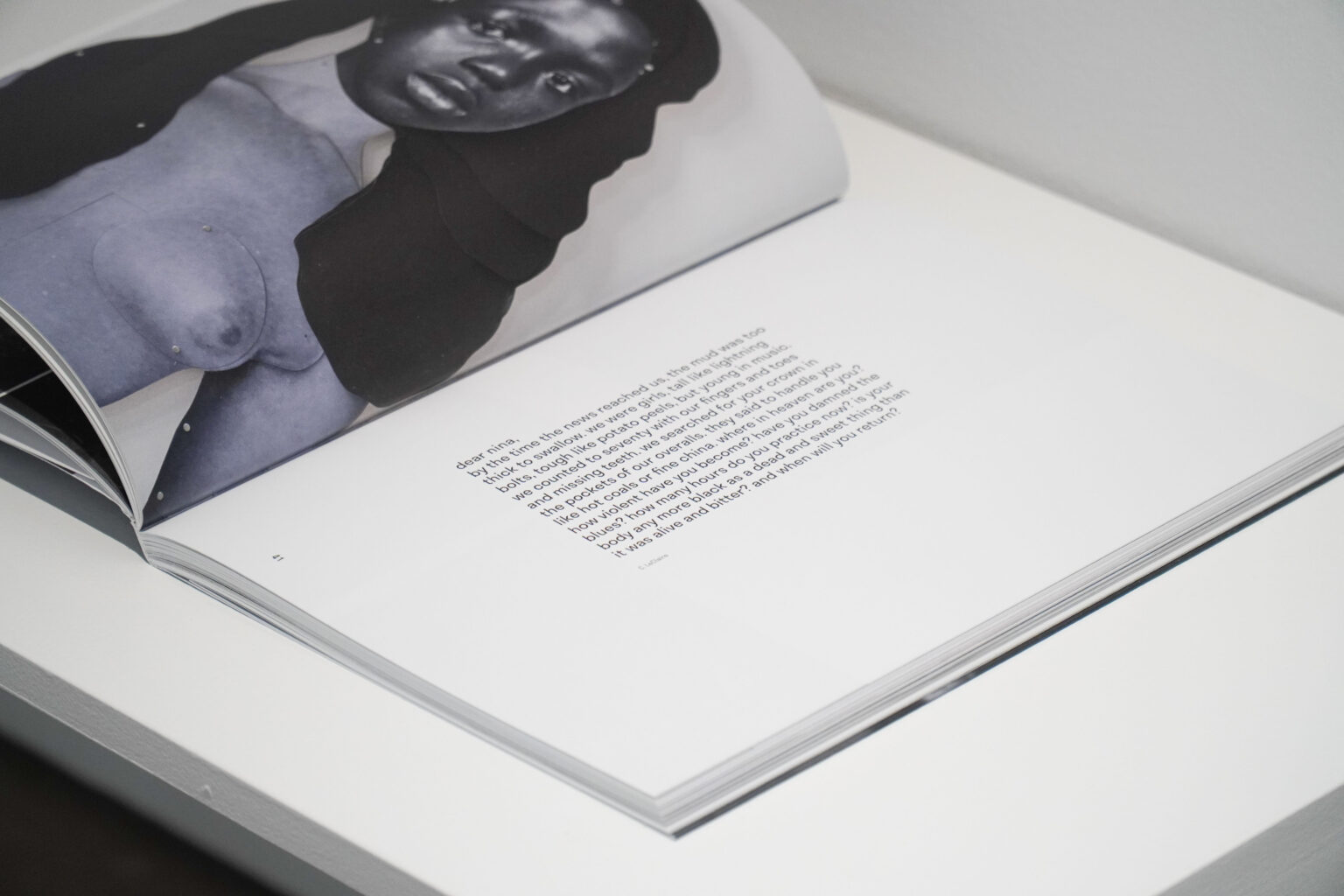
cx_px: 672
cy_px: 448
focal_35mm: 158
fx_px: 5880
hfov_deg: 13.0
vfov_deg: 8.7
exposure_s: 1/80
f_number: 4.5
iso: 1000
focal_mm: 105
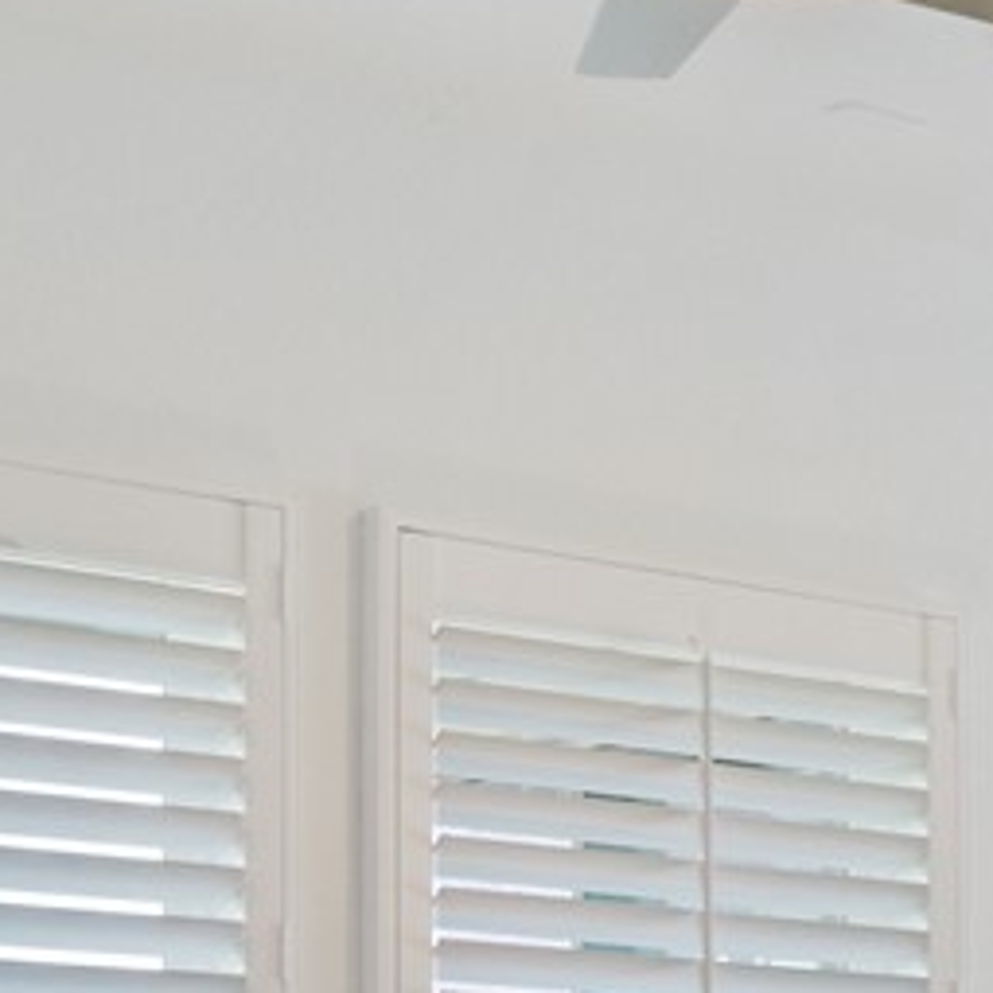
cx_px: 2383
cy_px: 1273
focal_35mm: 116
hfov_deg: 12.1
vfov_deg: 14.4
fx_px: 3765
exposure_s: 1/8
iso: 400
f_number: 8
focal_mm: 16
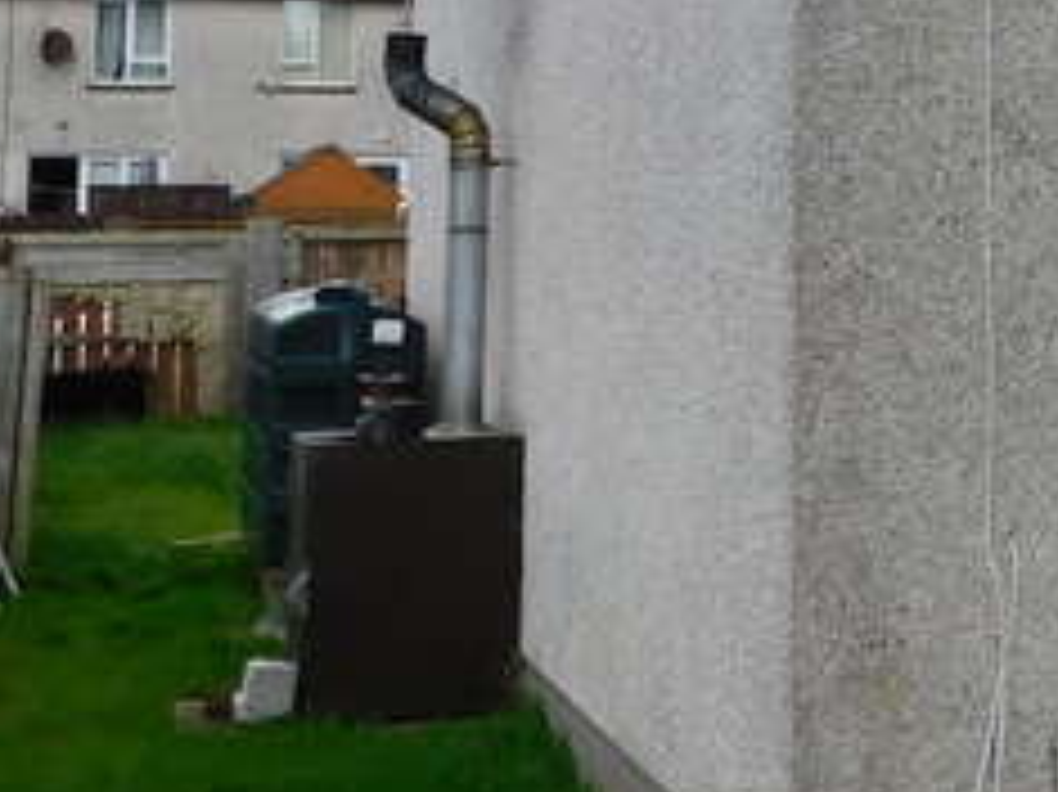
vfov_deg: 16.4
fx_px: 2688
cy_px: -38
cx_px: 1373
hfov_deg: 20.4
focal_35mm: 88
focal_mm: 4
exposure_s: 1/1000
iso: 125
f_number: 3
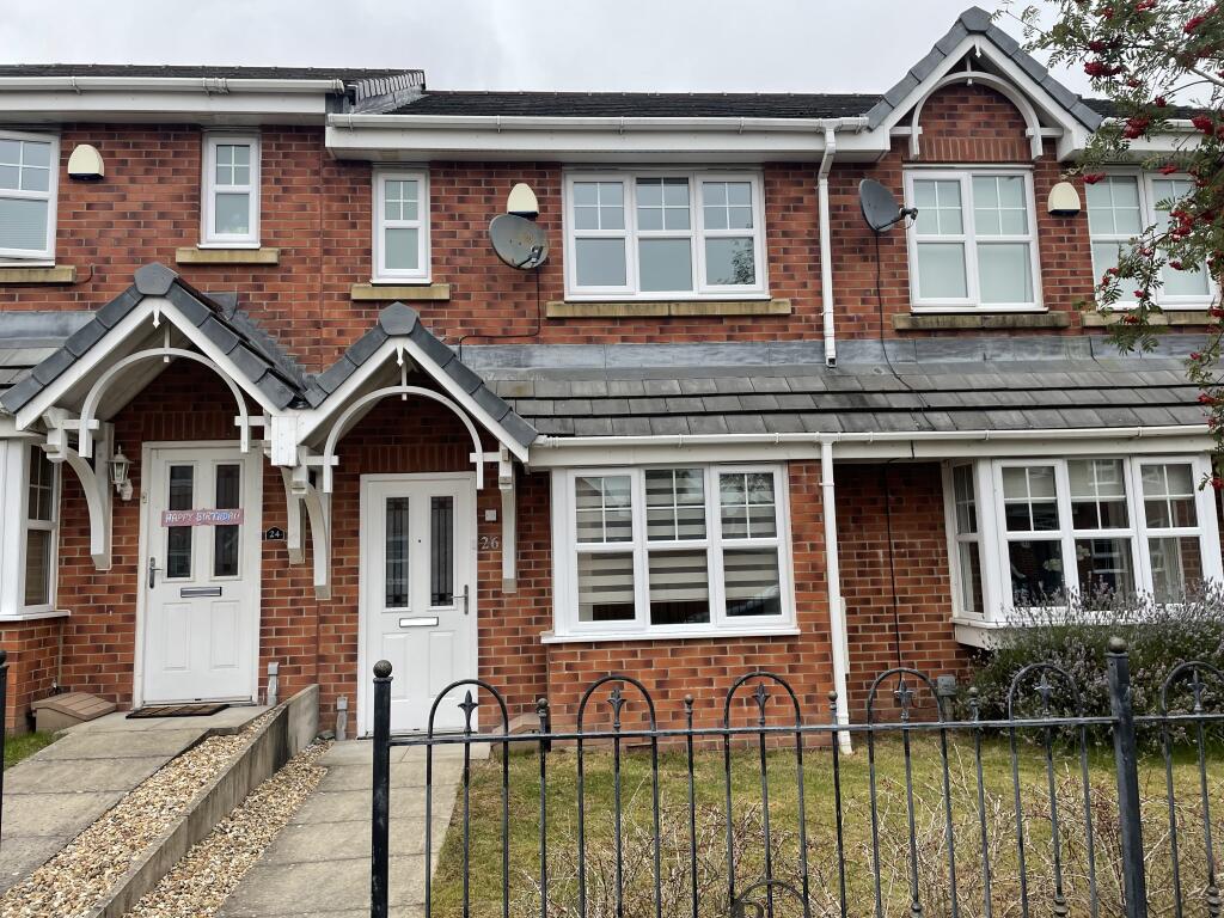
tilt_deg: +7.1
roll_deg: +1.7
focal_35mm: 26
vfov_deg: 53.1
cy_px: 459
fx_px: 919
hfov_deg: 67.3
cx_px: 612
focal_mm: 4.2
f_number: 1.6
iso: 32
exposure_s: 1/509
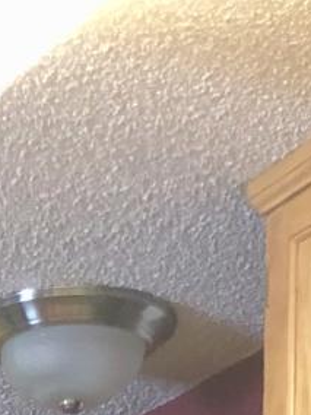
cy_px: 1389
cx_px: -153
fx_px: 2360
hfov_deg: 7.4
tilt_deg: -4.0
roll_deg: -0.4
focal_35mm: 197
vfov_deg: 8.0
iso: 80
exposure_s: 1/15
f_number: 1.8
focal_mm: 4
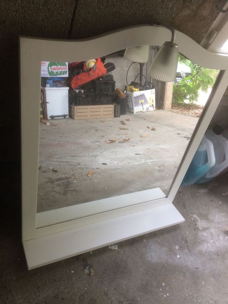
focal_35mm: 29
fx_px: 255
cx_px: 114
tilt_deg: -50.9
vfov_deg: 61.7
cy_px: 152
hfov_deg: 48.2
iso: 80
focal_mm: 4.15
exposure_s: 1/33
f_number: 2.2
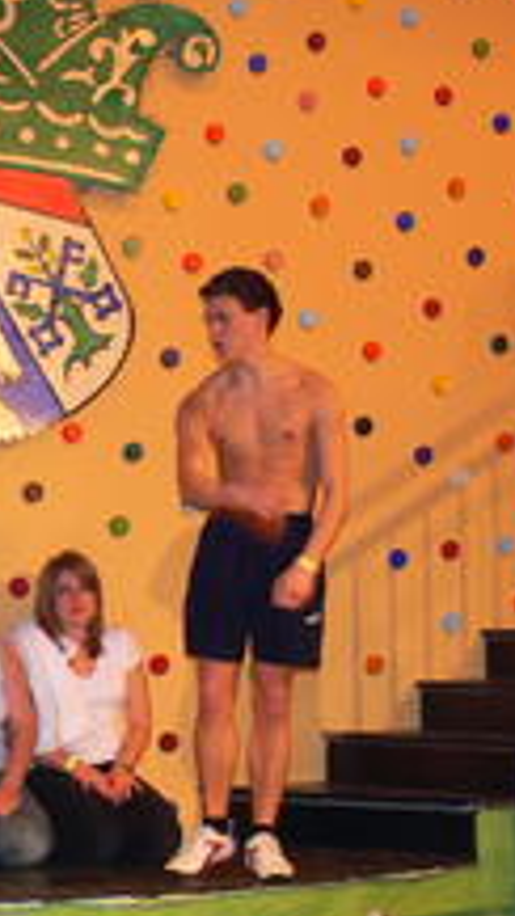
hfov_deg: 14.2
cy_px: 583
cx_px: -55
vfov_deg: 25.5
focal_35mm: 83
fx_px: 2016
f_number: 2.8
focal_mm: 7.4
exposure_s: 1/30
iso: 100
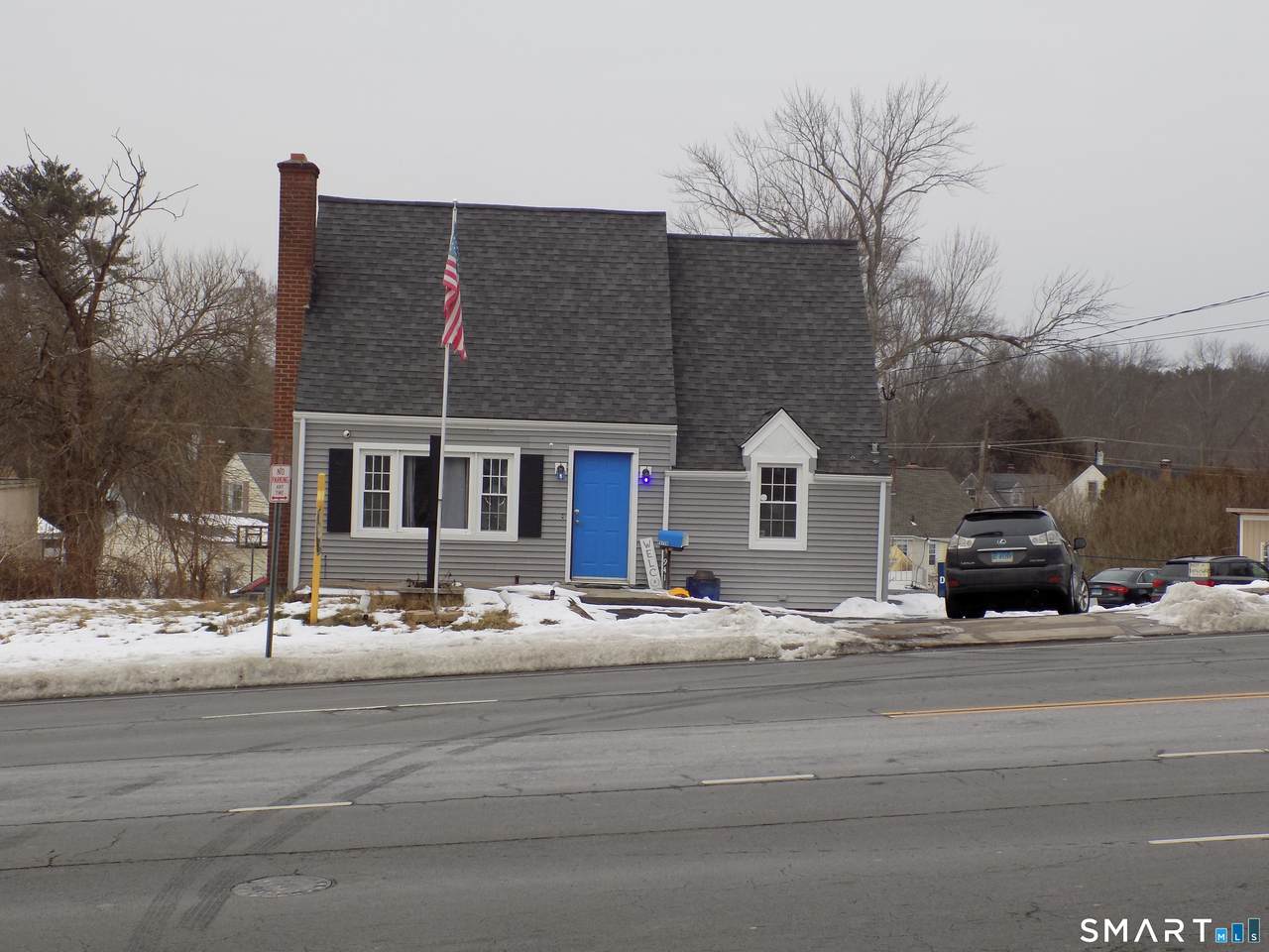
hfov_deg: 32.7
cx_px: 634
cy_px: 476
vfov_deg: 24.8
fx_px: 2163
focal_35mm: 59
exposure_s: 1/160
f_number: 4
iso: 80
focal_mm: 10.5
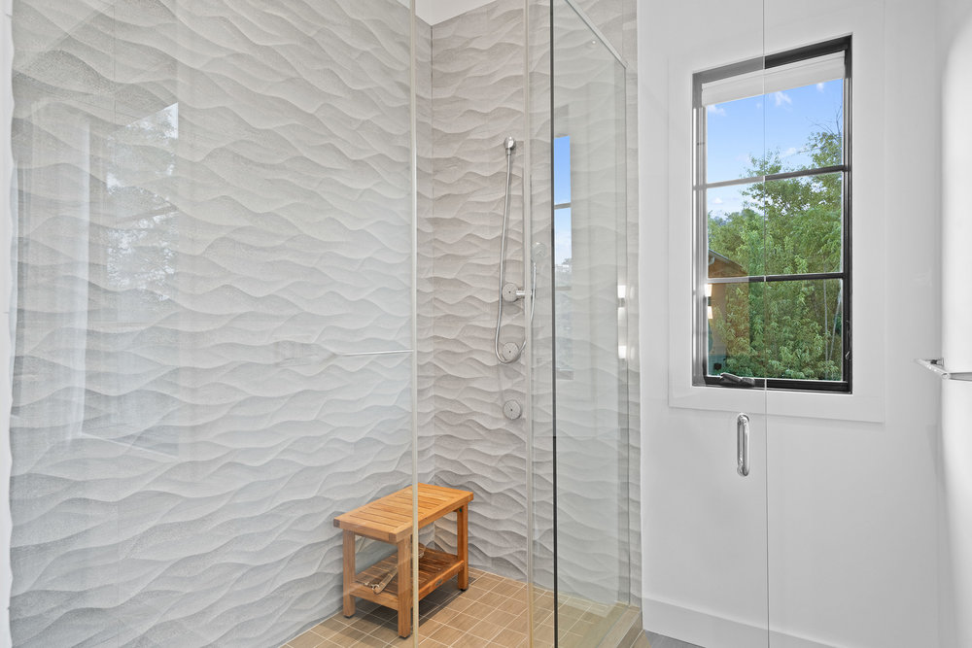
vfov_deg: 64.6
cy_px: 324
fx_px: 513
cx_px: 486
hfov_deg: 86.9
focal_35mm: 19
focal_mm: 19
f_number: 8
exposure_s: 1/1.67
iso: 320
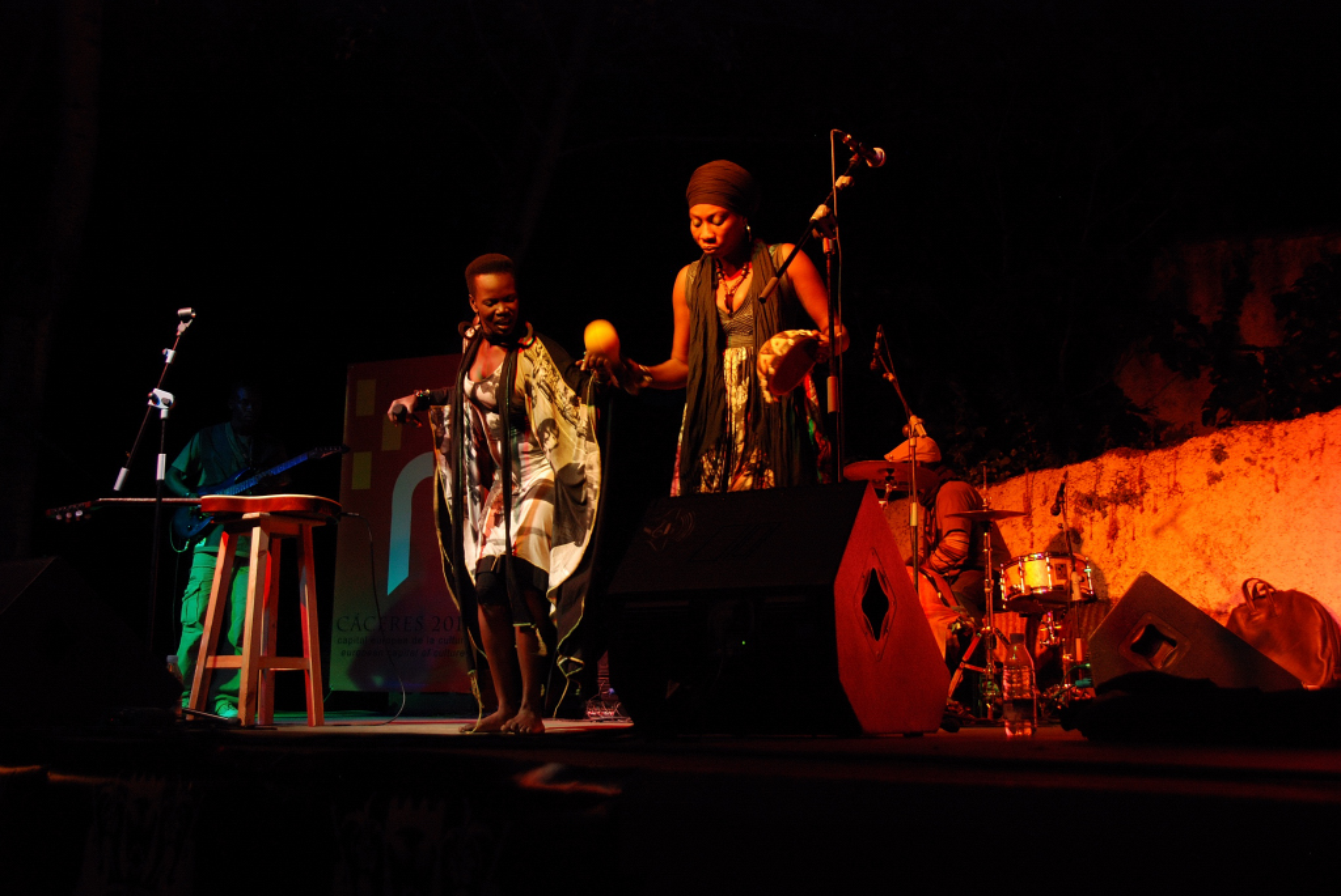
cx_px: 670
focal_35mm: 39
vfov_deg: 34.3
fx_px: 1454
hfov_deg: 49.5
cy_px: 448
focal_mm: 26
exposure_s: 1/50
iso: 400
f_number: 4
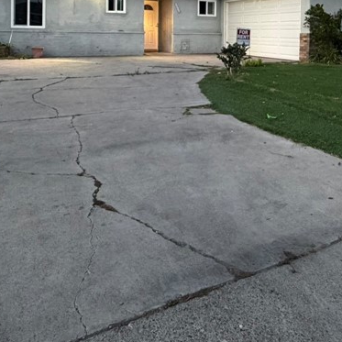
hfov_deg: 47.8
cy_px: 39
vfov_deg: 44.4
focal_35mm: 34
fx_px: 380
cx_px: 223
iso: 500
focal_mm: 2.22
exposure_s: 1/60
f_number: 2.2
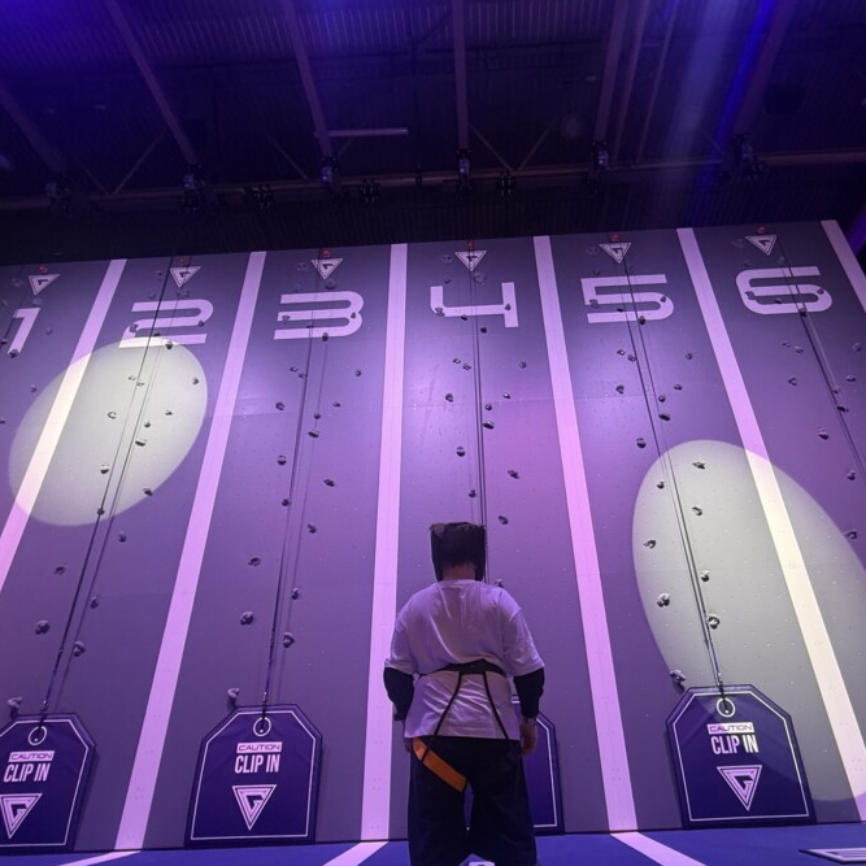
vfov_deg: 77.2
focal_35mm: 19
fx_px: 538
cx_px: 474
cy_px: 495
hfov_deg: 77.5
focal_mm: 2.22
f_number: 2.2
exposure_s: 1/100
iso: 200
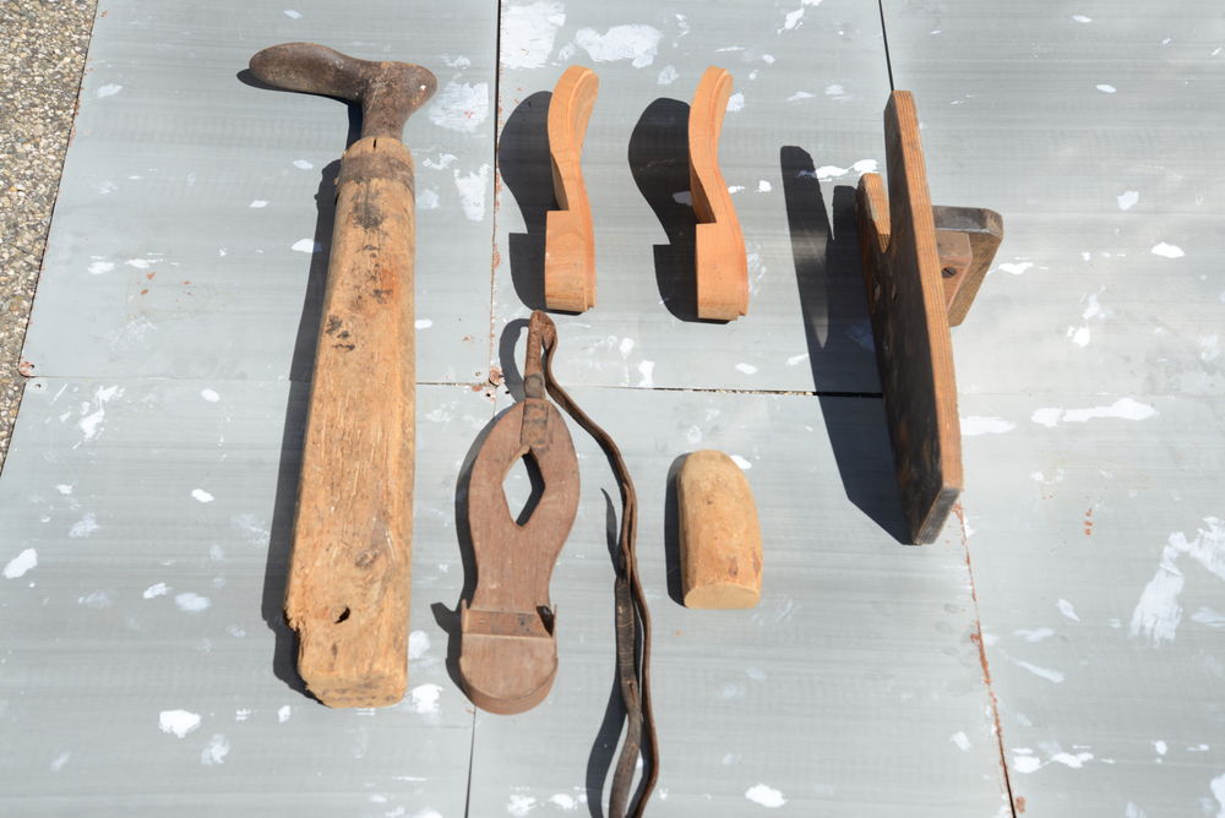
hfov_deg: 38.2
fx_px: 1770
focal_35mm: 52
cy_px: 409
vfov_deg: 26.0
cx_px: 612
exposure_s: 1/250
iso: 100
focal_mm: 52
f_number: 6.3
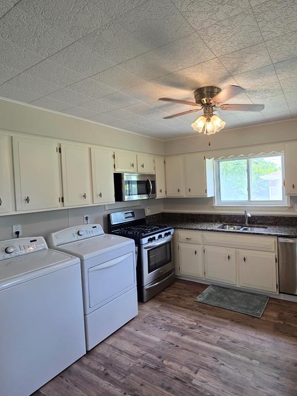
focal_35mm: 18
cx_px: 186
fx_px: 206
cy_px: 192
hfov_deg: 70.4
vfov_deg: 87.7
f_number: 2.2
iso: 250
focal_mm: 2.2
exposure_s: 1/100
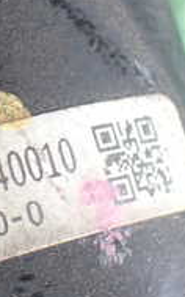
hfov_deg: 12.8
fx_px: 815
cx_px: 2
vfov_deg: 20.6
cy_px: 132
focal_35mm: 101
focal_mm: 5.4
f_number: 2.3
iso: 250
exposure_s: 1/125
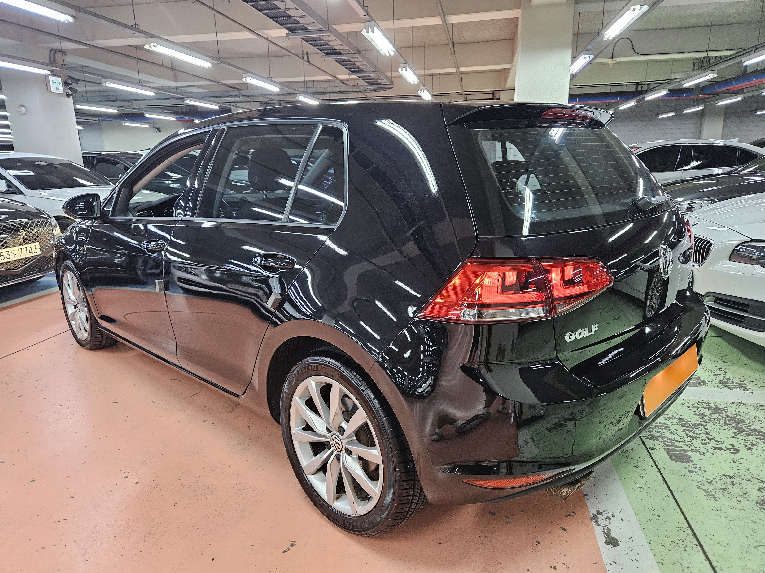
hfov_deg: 73.9
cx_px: 382
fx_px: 508
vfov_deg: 58.9
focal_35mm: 23
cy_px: 286
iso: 500
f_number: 1.8
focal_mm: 5.4
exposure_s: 1/120
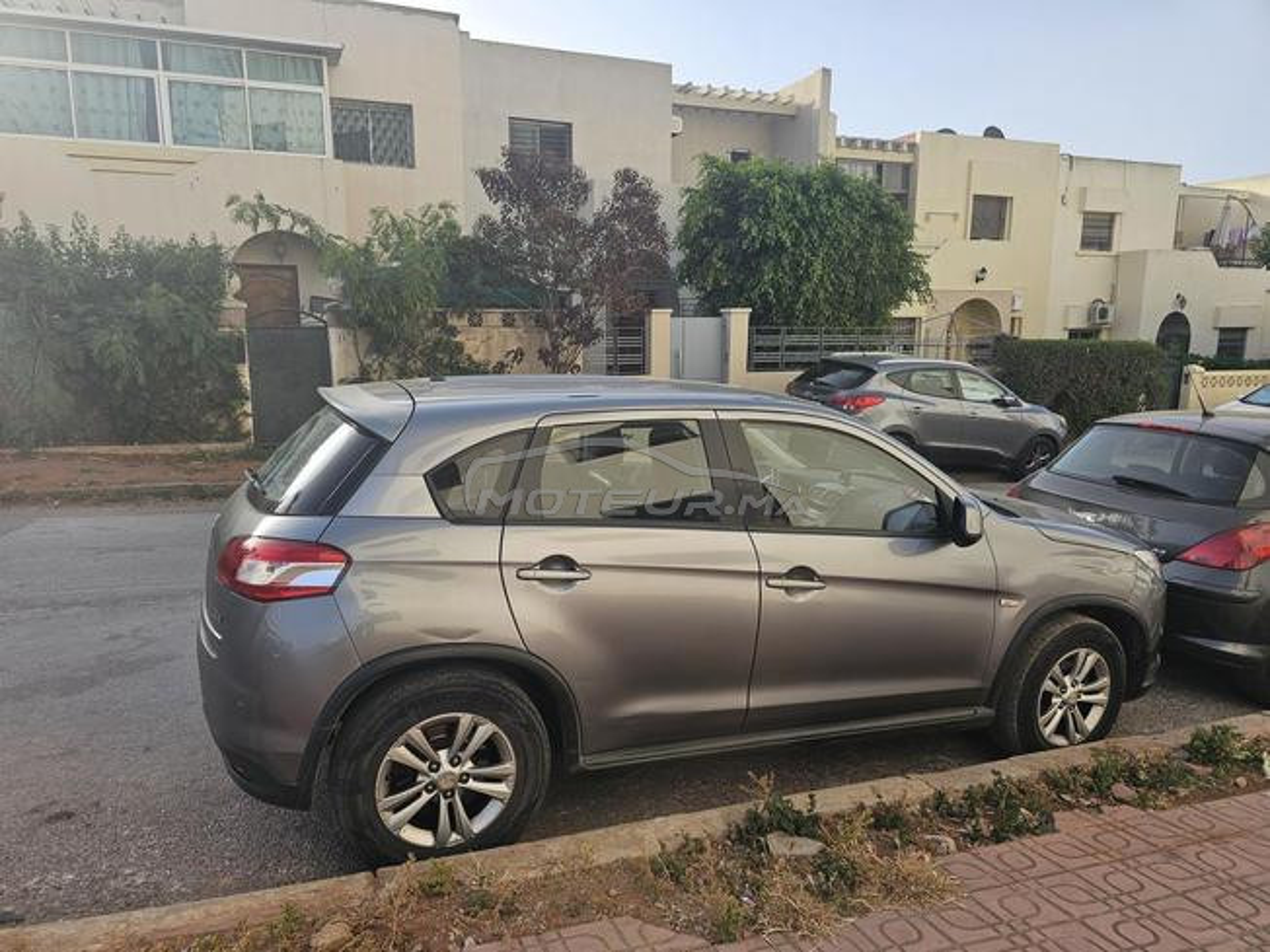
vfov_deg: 58.9
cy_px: 476
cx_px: 635
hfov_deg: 73.9
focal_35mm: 23
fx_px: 844
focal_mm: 6.3
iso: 10
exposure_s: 1/300
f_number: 1.7
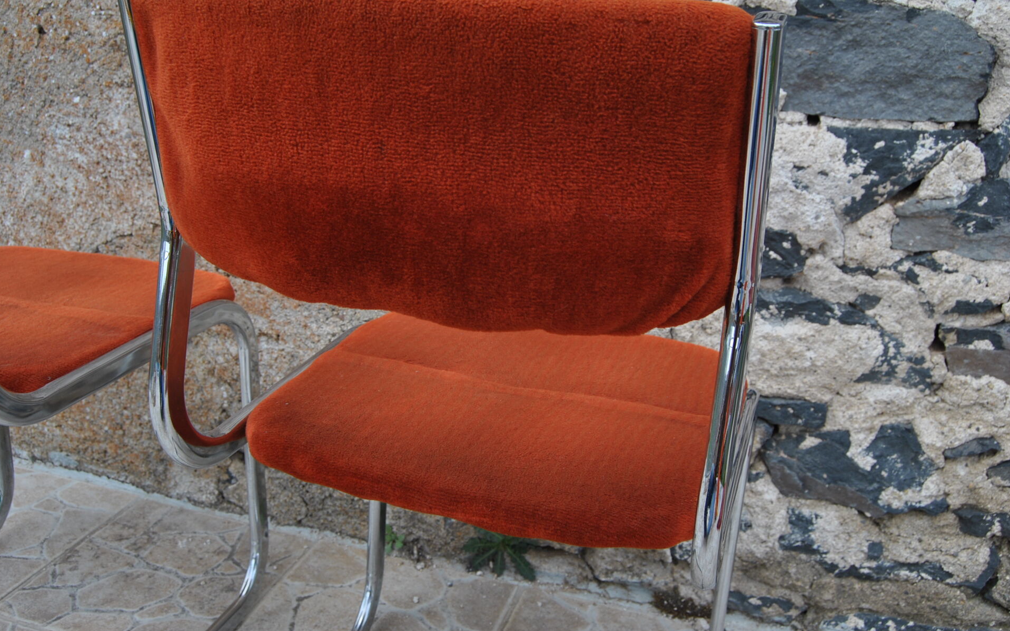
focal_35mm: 34
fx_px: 936
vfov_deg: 37.2
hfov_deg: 56.7
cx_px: 502
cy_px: 299
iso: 100
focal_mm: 22
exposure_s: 1/160
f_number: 6.3
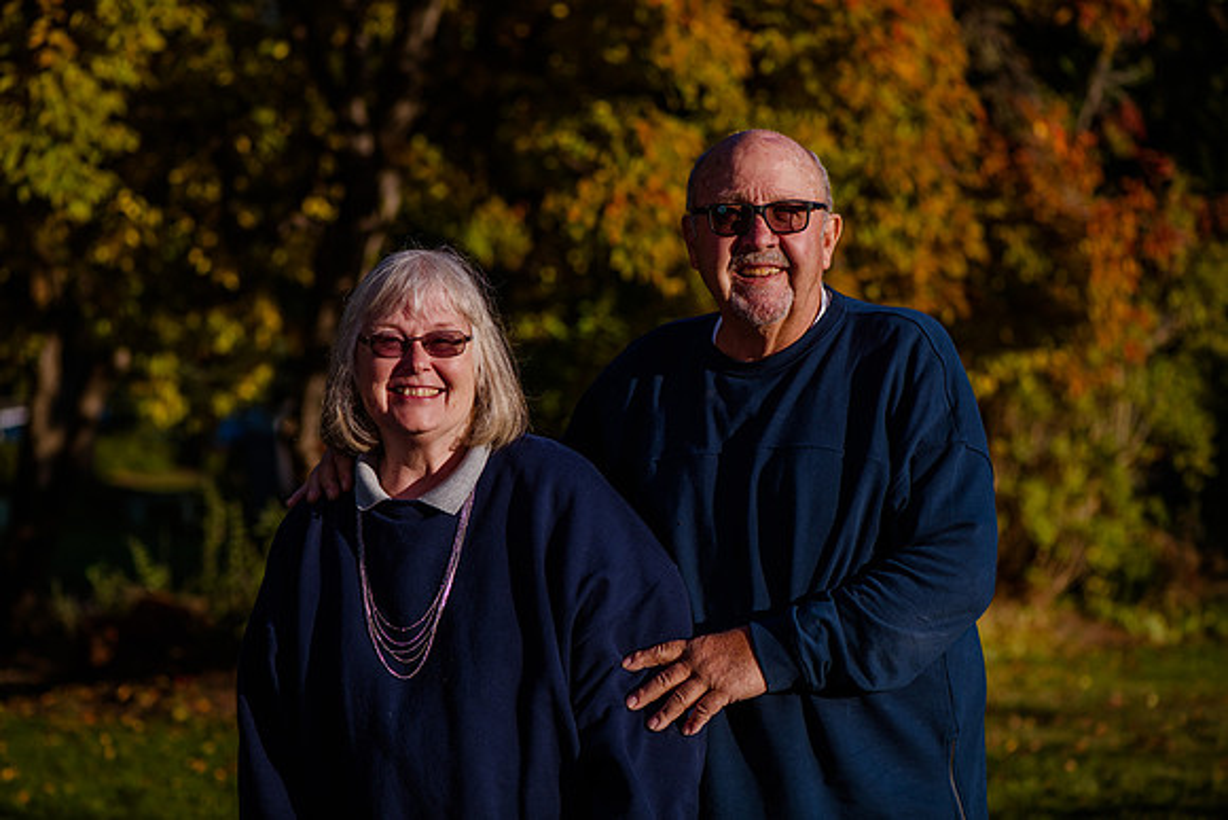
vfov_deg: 12.4
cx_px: 581
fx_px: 3774
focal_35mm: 111
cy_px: 388
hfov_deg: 18.5
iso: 100
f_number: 4.5
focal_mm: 105
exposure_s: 1/800
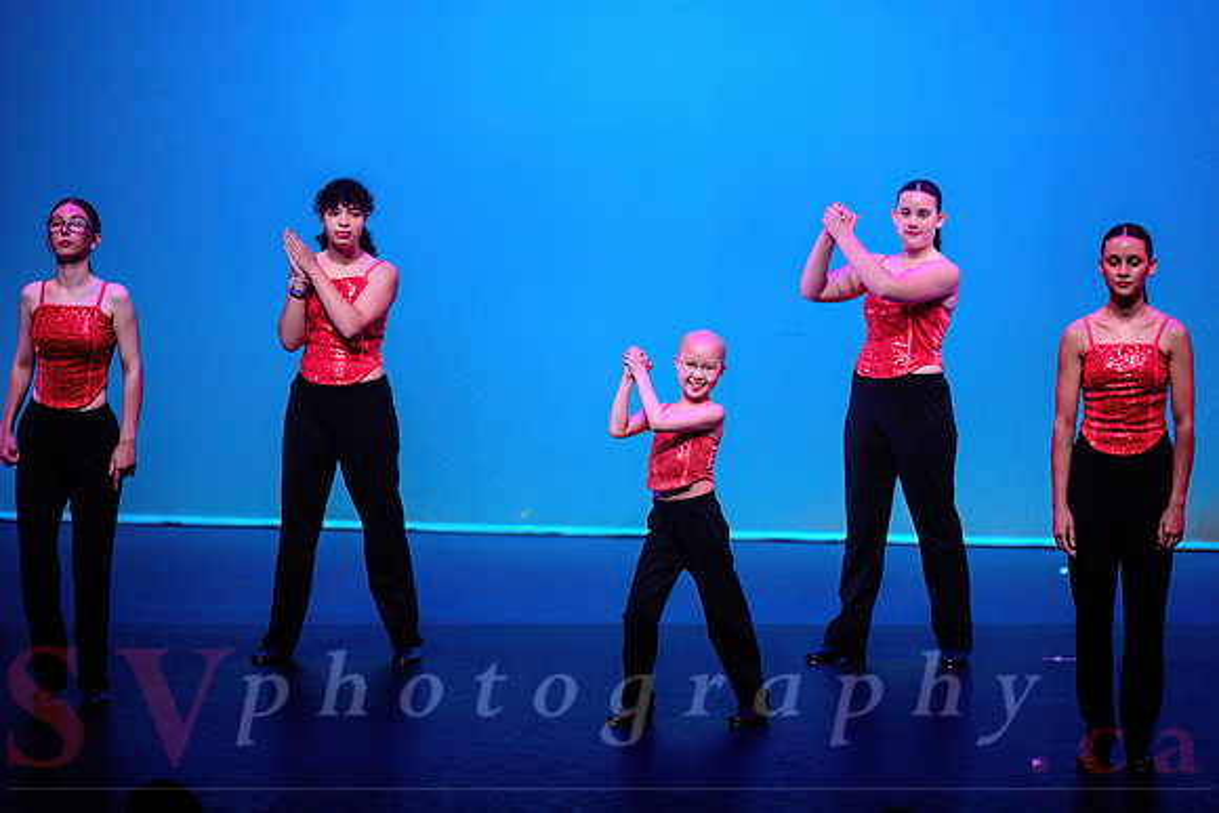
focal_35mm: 150
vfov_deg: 9.2
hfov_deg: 13.7
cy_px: 406
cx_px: 610
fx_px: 5080
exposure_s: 1/500
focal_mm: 150
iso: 1600
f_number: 2.8
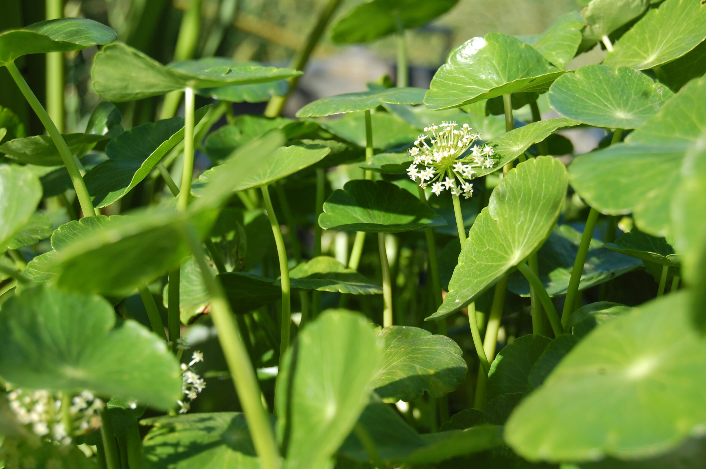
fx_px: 1528
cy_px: 234
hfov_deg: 26.0
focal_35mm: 78
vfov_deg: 17.5
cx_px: 353
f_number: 8
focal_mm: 52
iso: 200
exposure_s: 1/250
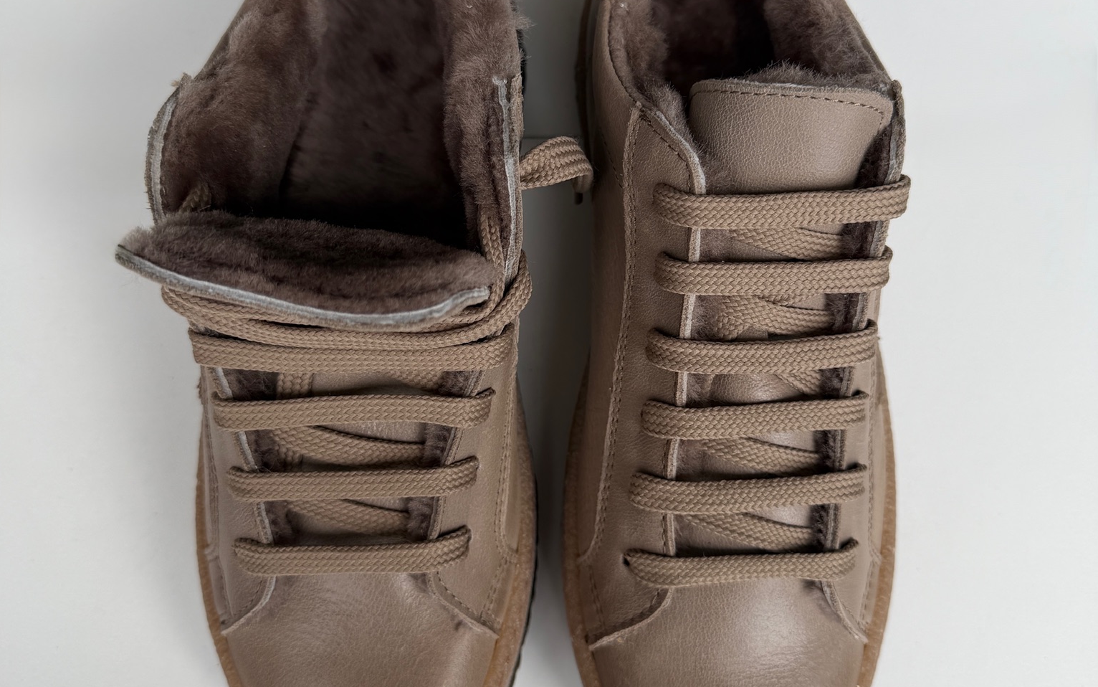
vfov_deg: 37.2
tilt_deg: -72.8
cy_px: 300
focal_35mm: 34
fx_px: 1018
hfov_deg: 56.7
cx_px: 549
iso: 80
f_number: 1.78
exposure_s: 1/1361
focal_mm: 6.76
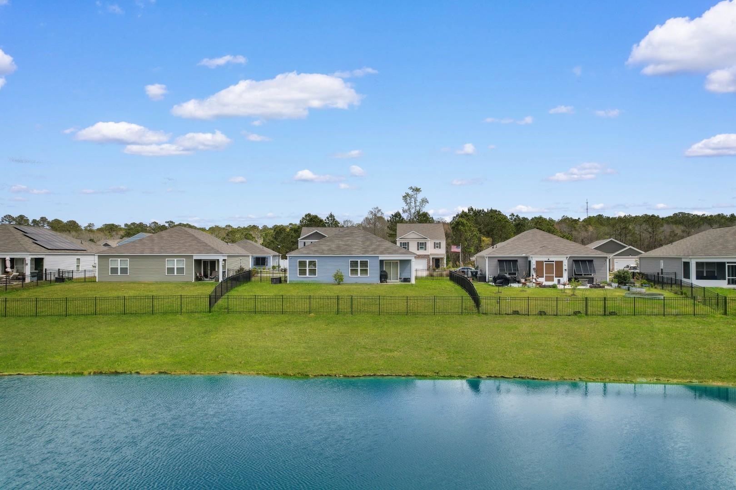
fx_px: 450
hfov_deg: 78.6
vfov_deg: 57.2
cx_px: 368
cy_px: 245
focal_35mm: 22
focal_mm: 8.38
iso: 130
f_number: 2.8
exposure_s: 1/1000
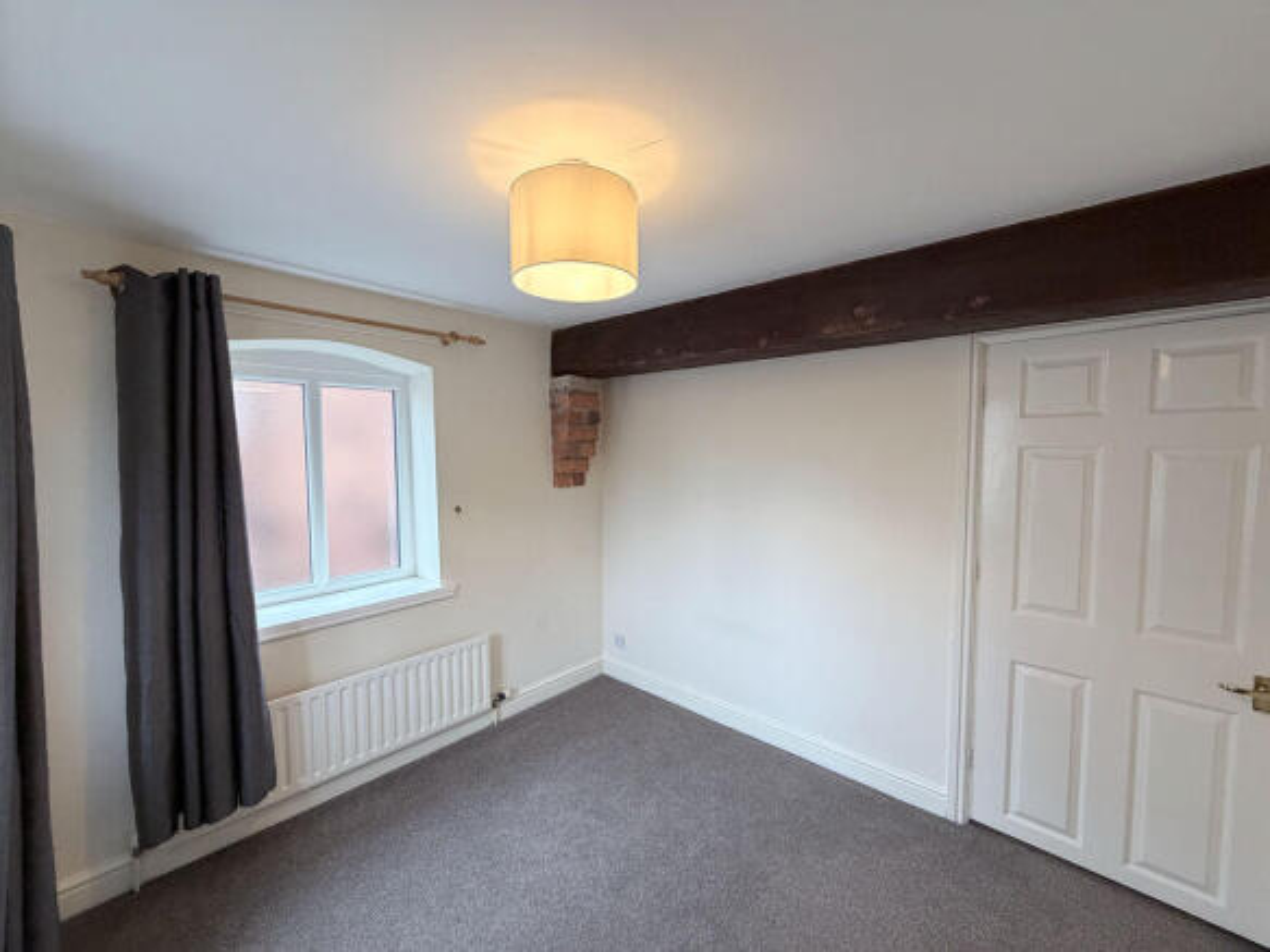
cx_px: 635
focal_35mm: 14
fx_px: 514
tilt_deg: -3.3
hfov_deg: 102.1
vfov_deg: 85.7
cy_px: 476
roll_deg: +0.0
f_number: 2.2
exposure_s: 1/90
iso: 320
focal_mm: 2.22
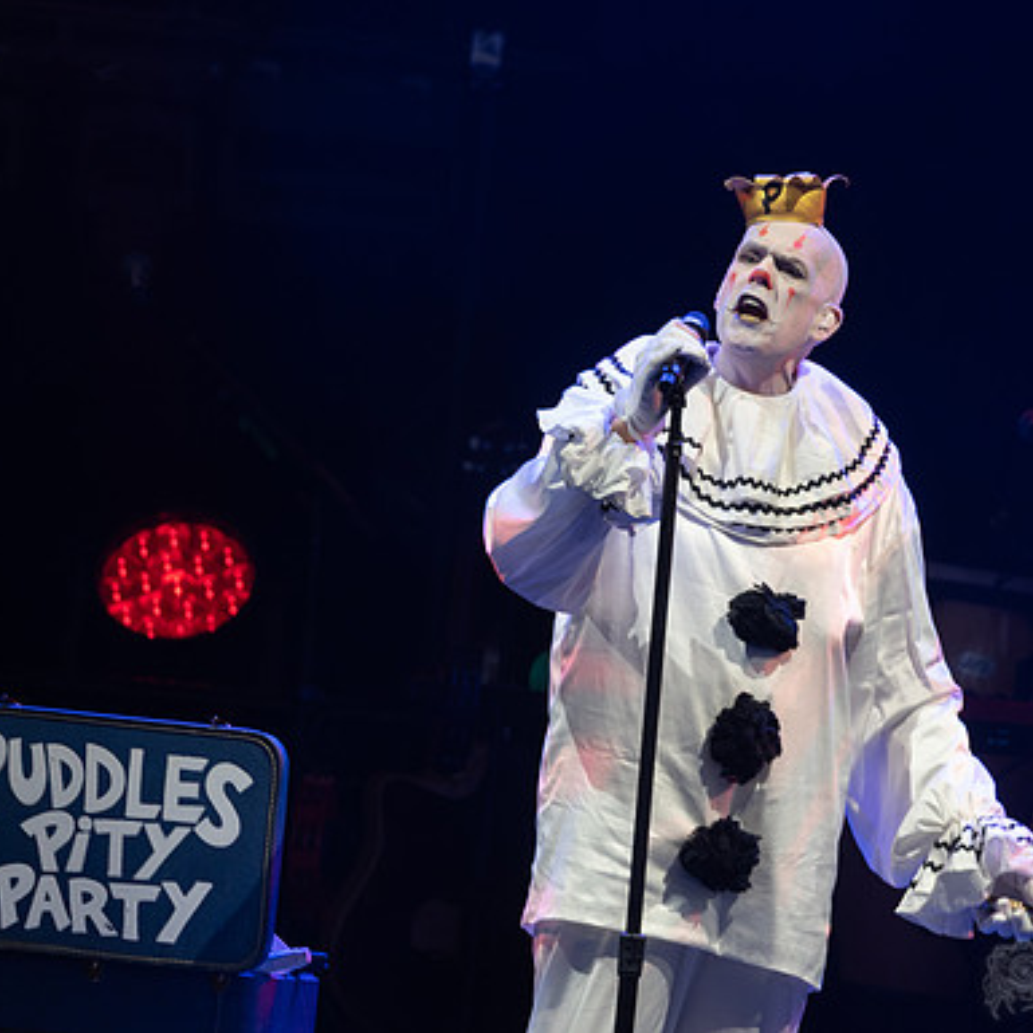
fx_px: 30149
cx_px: 607
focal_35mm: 893
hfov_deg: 2.0
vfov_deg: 2.0
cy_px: 433
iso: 640
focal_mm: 600
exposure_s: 1/250
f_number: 6.3
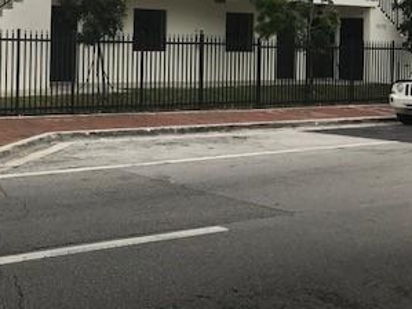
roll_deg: -1.0
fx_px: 714
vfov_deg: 23.8
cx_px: 7
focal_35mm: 60
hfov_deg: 30.1
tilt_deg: +0.3
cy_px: 33
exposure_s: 1/2907
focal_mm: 3.99
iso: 20
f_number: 1.8
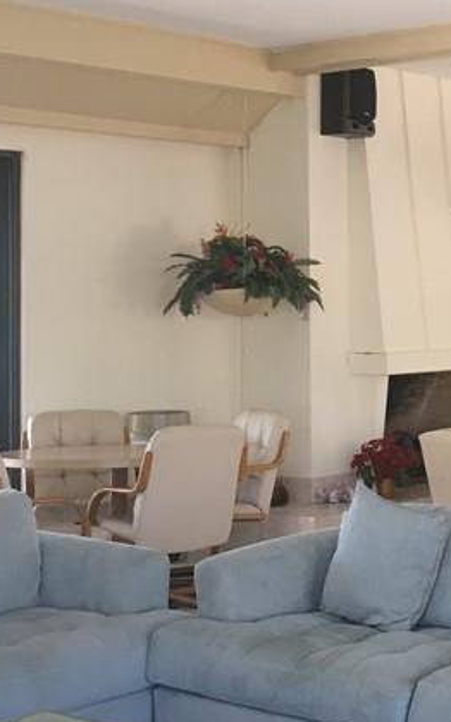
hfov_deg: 16.8
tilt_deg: +2.5
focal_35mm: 75
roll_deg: +0.0
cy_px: 261
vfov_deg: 27.4
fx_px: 1477
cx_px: 504
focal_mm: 4.15
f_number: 2.2
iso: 40
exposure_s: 1/30
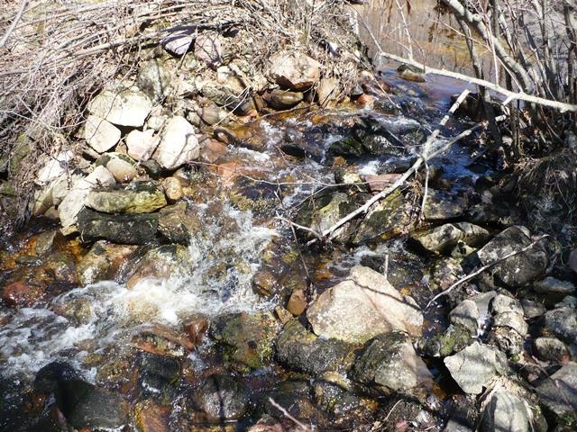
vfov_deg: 38.7
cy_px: 216
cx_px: 288
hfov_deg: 50.1
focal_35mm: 37
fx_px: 617
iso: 100
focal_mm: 6.1
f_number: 2.8
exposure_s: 1/250
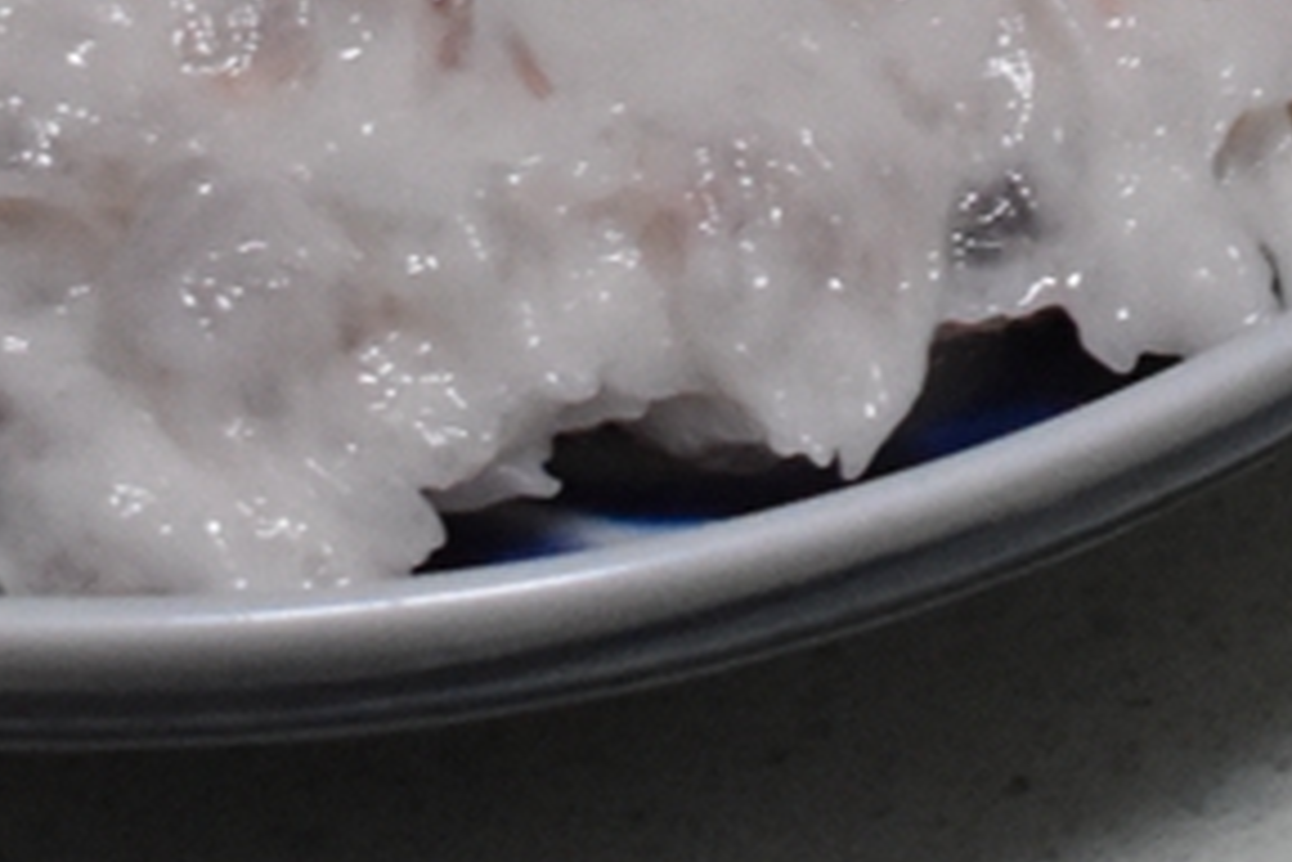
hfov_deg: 5.5
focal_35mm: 375
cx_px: 1588
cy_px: -1720
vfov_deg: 3.6
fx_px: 13457
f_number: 5
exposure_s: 1/60
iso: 2000
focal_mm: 40
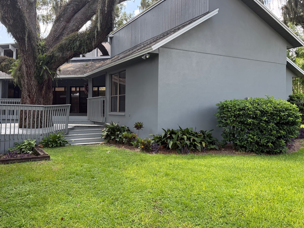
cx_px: 133
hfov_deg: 61.5
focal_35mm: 29
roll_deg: -0.1
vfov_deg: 48.2
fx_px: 255
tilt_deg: +1.8
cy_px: 102
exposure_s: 1/627
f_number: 1.78
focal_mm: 6.76
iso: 100
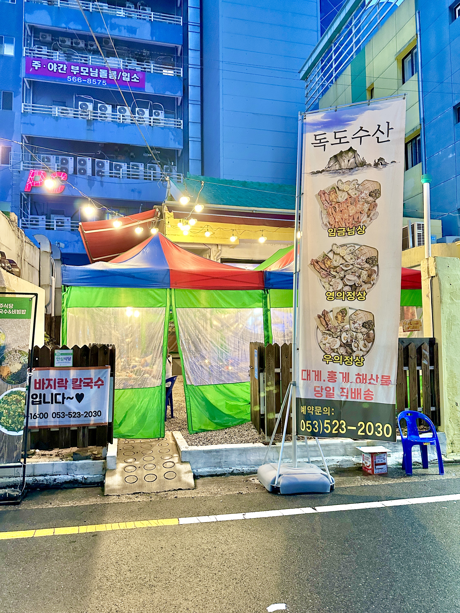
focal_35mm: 24
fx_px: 425
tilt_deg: +4.3
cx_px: 230
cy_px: 306
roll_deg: +0.4
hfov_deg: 56.8
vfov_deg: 71.6
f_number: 1.78
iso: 500
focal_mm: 6.86
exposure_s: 1/60
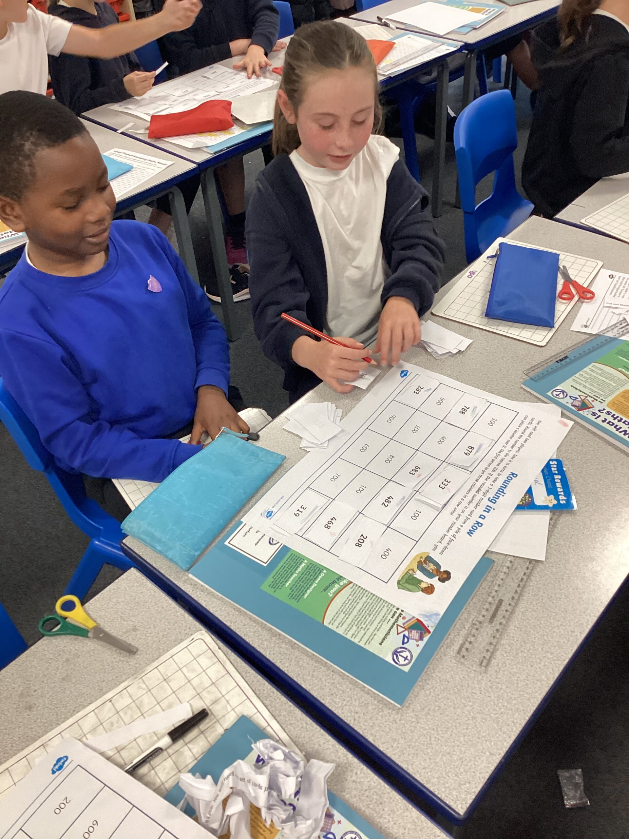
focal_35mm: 31
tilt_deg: -43.4
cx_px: 314
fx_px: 751
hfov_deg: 45.4
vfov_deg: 58.4
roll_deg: +5.9
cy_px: 420
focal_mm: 3.3
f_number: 2.4
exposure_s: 1/60
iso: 160
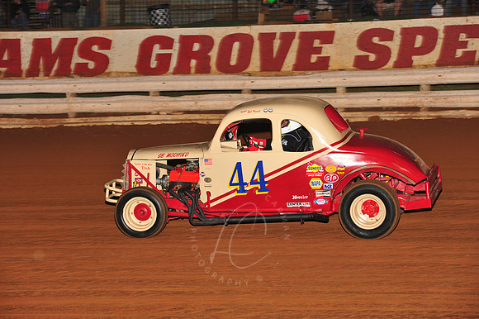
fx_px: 1596
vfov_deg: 11.4
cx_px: 240
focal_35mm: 120
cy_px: 160
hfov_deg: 17.1
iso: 800
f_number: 6.3
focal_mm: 120
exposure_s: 1/250
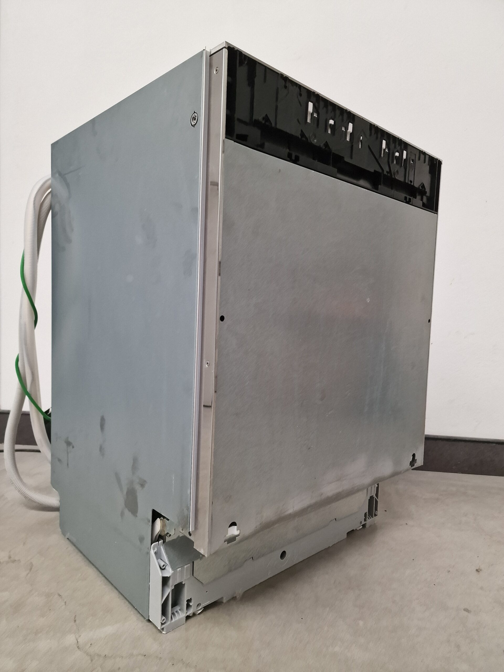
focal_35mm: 23
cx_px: 252
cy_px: 336
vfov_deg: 73.9
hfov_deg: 58.9
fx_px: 446
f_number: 1.8
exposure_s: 1/100
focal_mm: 6.4
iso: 125
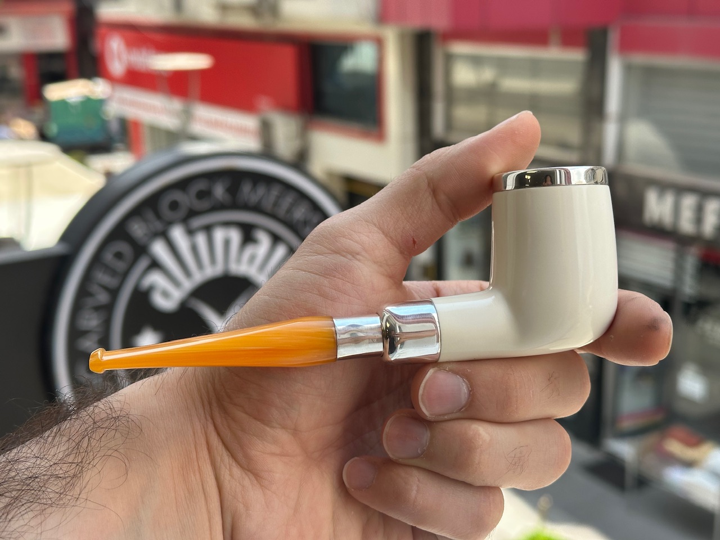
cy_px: 270
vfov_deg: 30.3
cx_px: 360
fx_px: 998
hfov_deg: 39.7
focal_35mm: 48
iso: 64
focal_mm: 6.86
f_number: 1.78
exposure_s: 1/1227
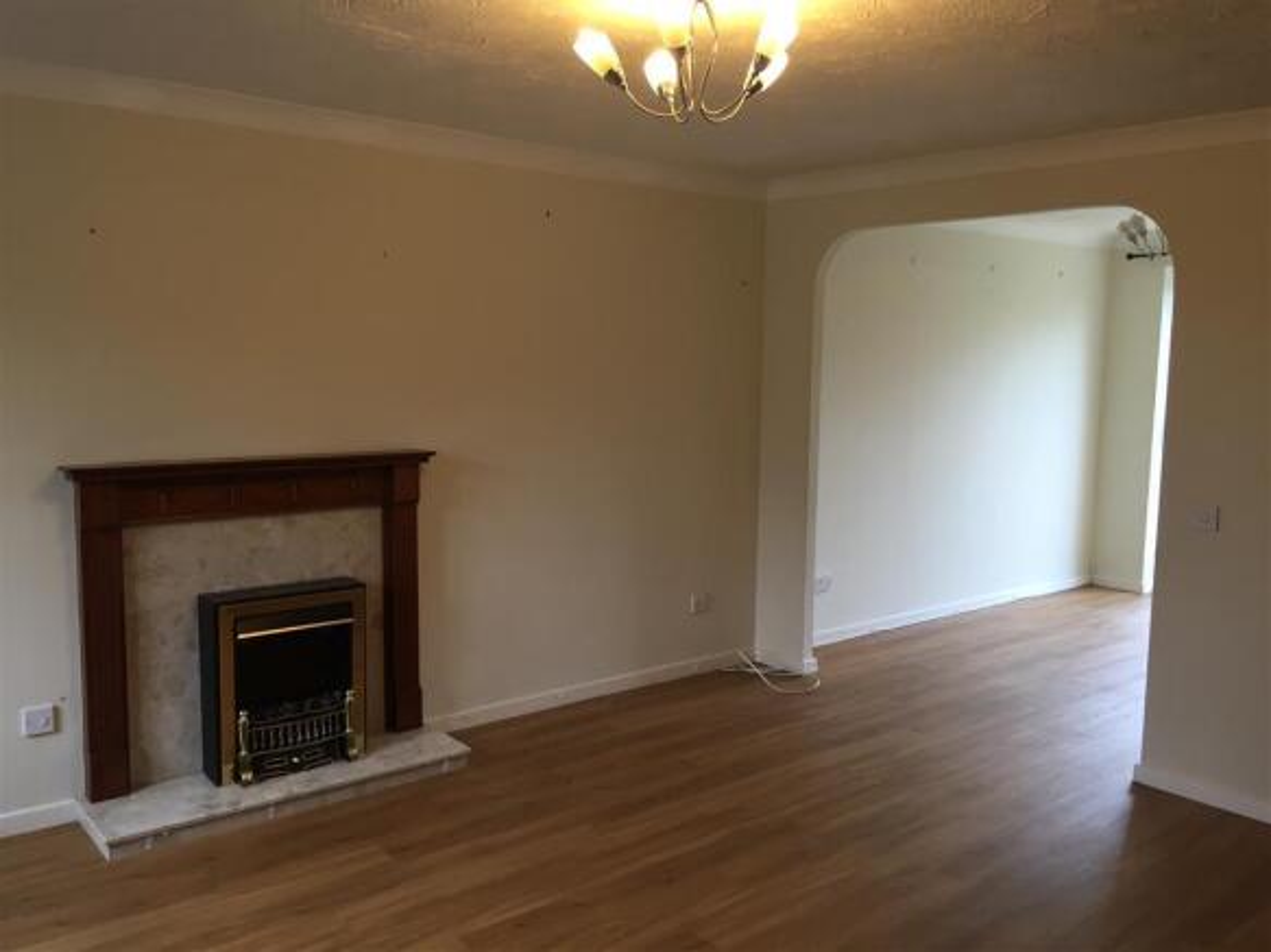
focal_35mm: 29
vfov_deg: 48.2
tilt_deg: -7.5
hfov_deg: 61.7
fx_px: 1065
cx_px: 636
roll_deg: -2.0
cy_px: 476
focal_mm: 4.15
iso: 32
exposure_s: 1/33
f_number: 2.2
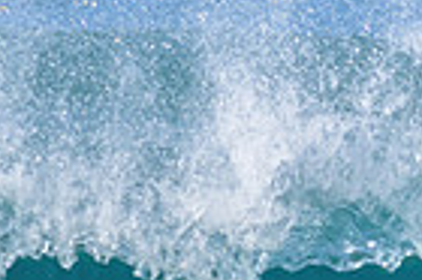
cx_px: 451
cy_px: 295
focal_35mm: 4504
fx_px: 52735
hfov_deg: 0.5
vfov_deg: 0.3
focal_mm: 800
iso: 640
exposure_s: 1/1250
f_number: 11
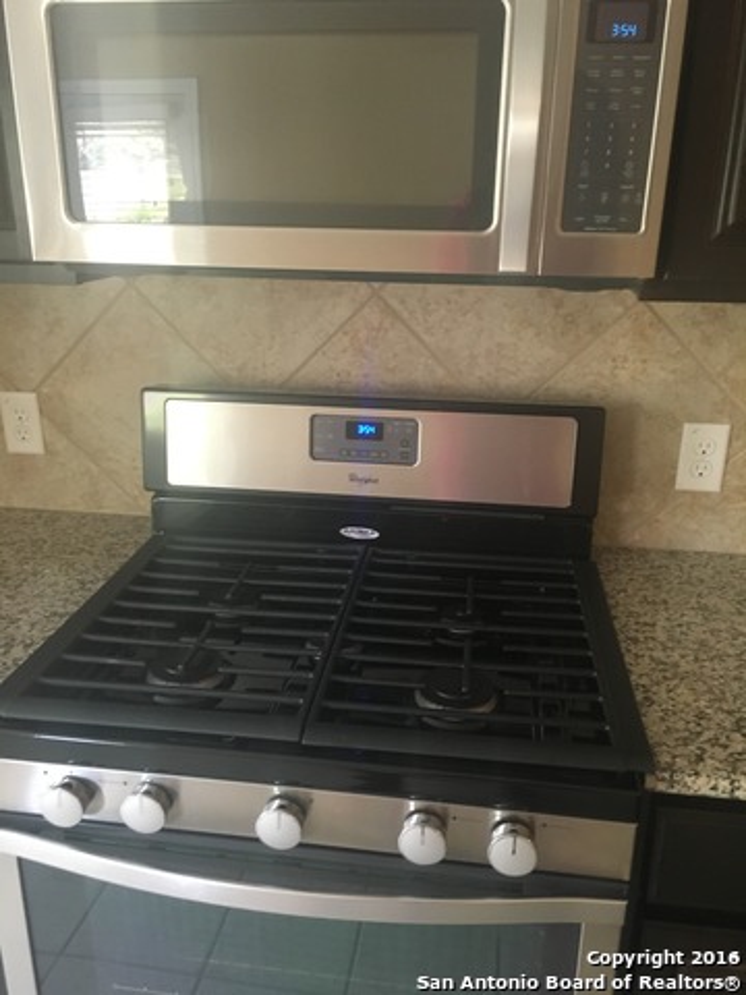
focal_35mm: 29
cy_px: 498
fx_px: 833
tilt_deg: -19.7
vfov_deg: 61.7
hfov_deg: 48.2
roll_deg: -1.4
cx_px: 373
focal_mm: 4.15
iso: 200
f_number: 2.2
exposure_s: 1/17
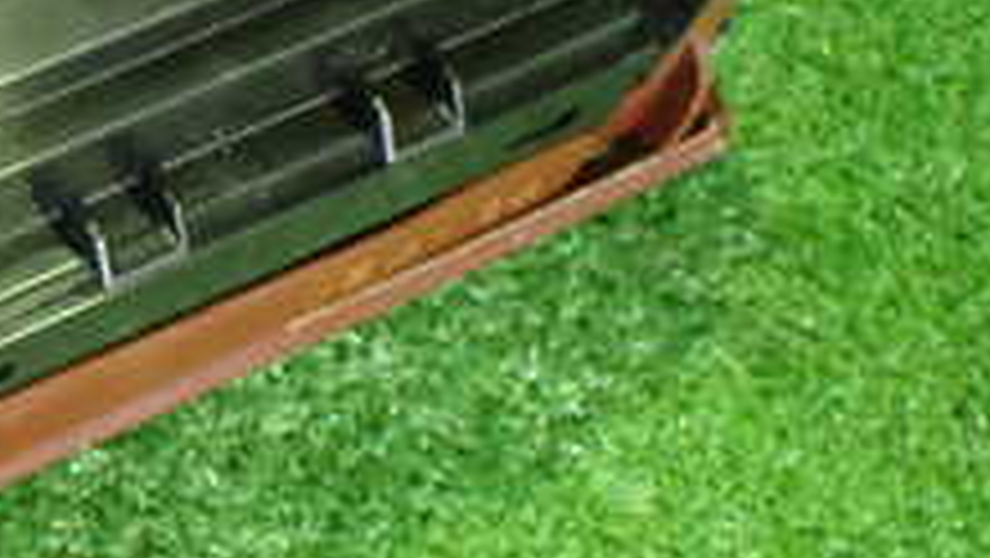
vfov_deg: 13.6
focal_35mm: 89
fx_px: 2337
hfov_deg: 22.1
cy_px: 202
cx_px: -202
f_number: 2.3
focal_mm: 5.4
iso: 1000
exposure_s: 1/30
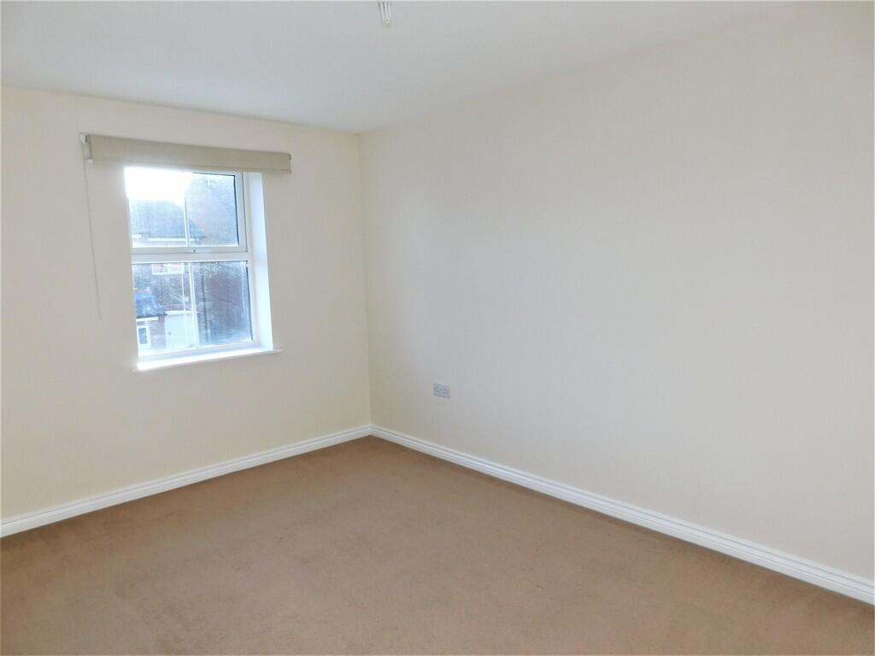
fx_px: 581
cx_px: 438
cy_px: 328
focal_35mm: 23
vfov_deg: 58.9
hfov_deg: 73.9
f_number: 3
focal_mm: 4
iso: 125
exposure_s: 1/160
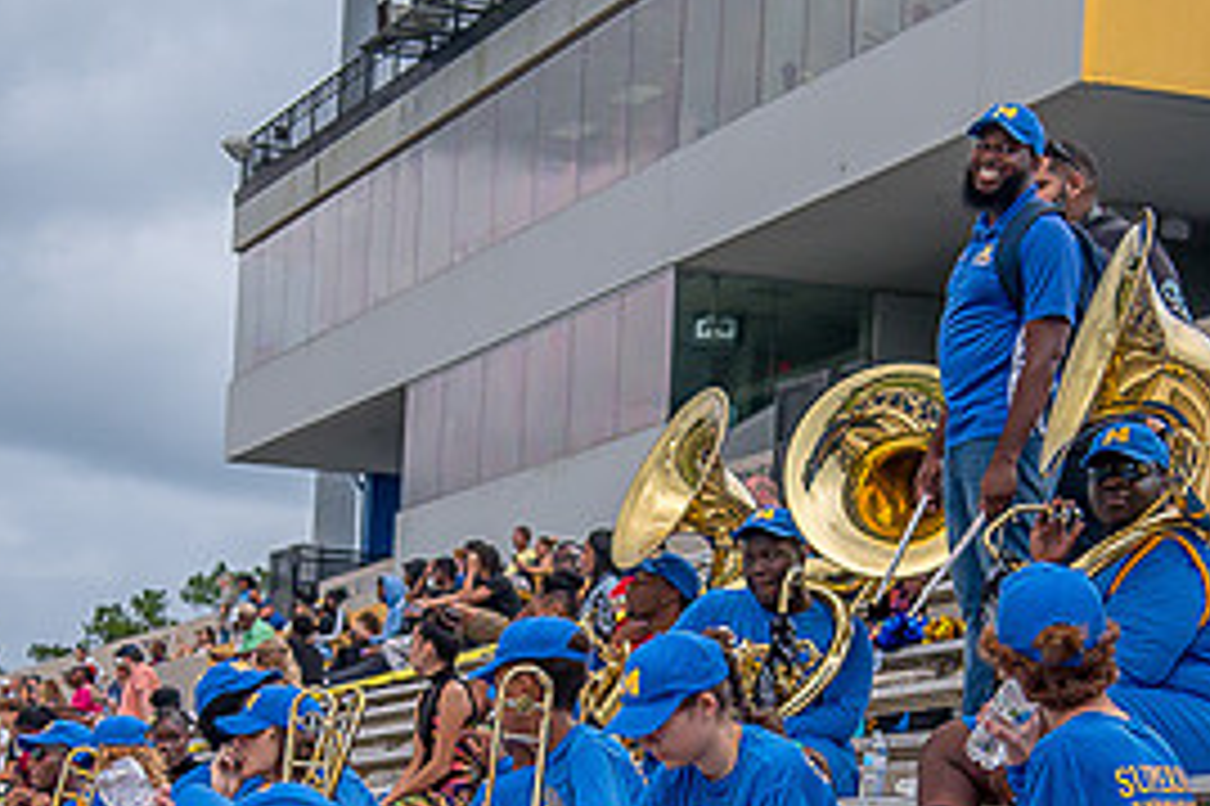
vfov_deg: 12.6
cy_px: 684
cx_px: 585
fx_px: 3628
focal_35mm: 108
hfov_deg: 18.9
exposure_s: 1/250
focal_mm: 50
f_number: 4
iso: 400
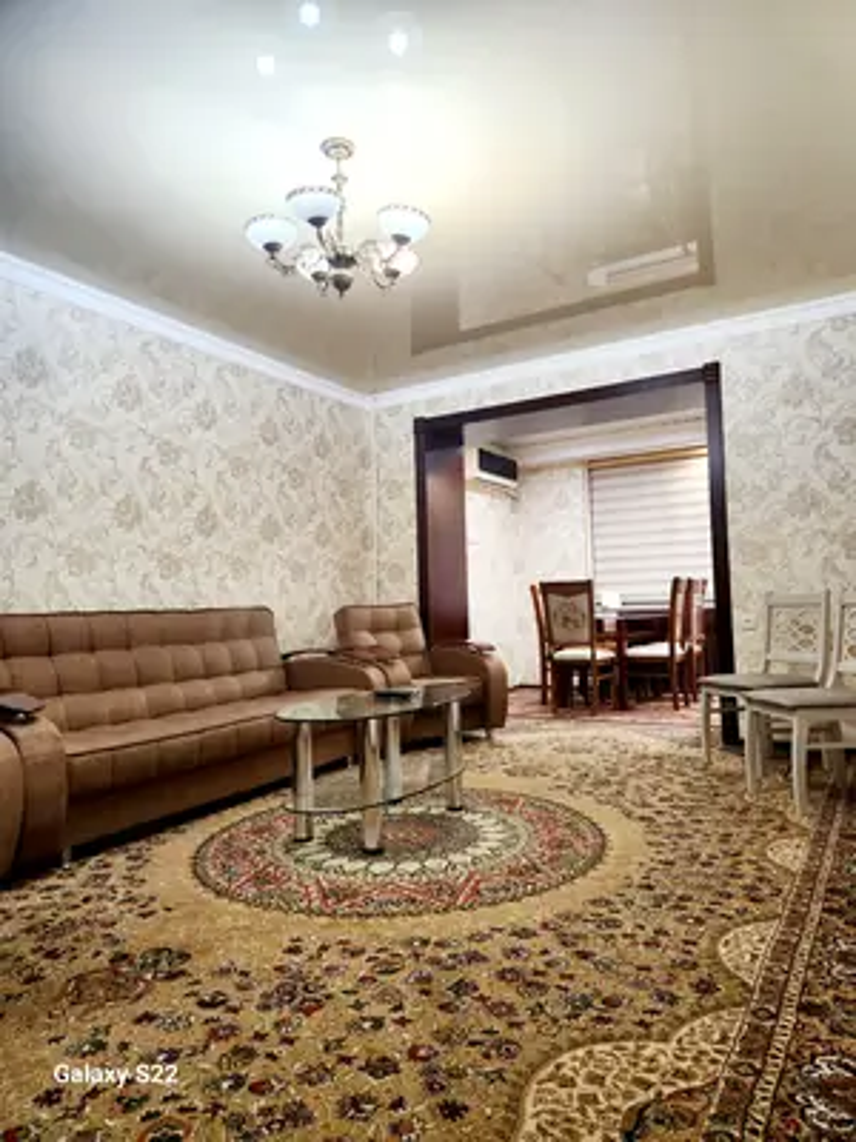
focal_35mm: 23
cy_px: 571
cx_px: 428
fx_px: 758
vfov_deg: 73.9
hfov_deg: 58.9
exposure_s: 1/50
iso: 125
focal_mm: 5.4
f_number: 1.8
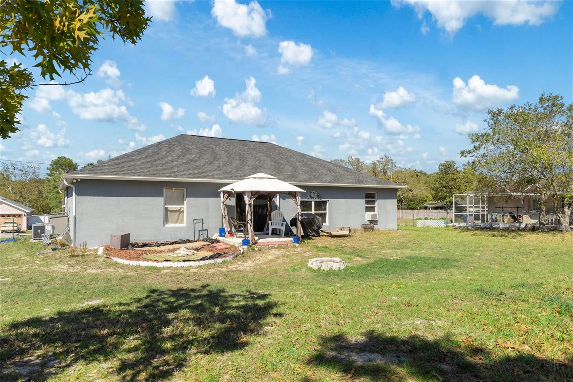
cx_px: 286
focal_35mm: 22
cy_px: 191
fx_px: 358
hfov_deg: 77.3
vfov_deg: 56.1
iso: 320
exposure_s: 1/500
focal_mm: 15
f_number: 8
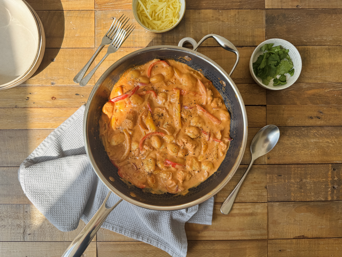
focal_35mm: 24
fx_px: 237
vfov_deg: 56.8
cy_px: 128
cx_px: 171
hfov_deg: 71.6
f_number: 1.78
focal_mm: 6.76
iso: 80
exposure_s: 1/765
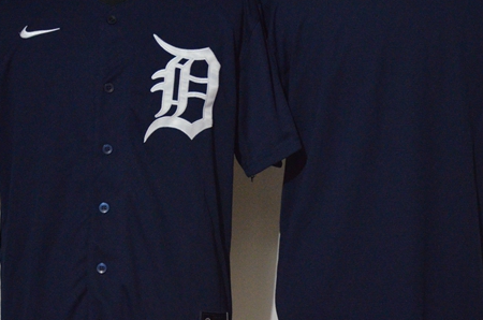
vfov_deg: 10.7
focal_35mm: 128
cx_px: 261
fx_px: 1714
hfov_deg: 16.0
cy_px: 146
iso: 4000
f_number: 4.5
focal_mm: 48
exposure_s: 1/15
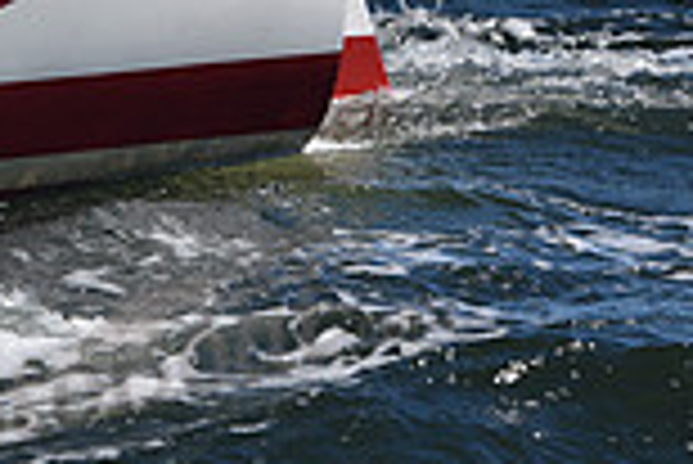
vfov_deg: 2.7
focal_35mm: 509
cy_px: -255
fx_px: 9807
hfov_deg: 4.0
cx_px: -410
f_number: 6.3
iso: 200
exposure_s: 1/800
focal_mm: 135
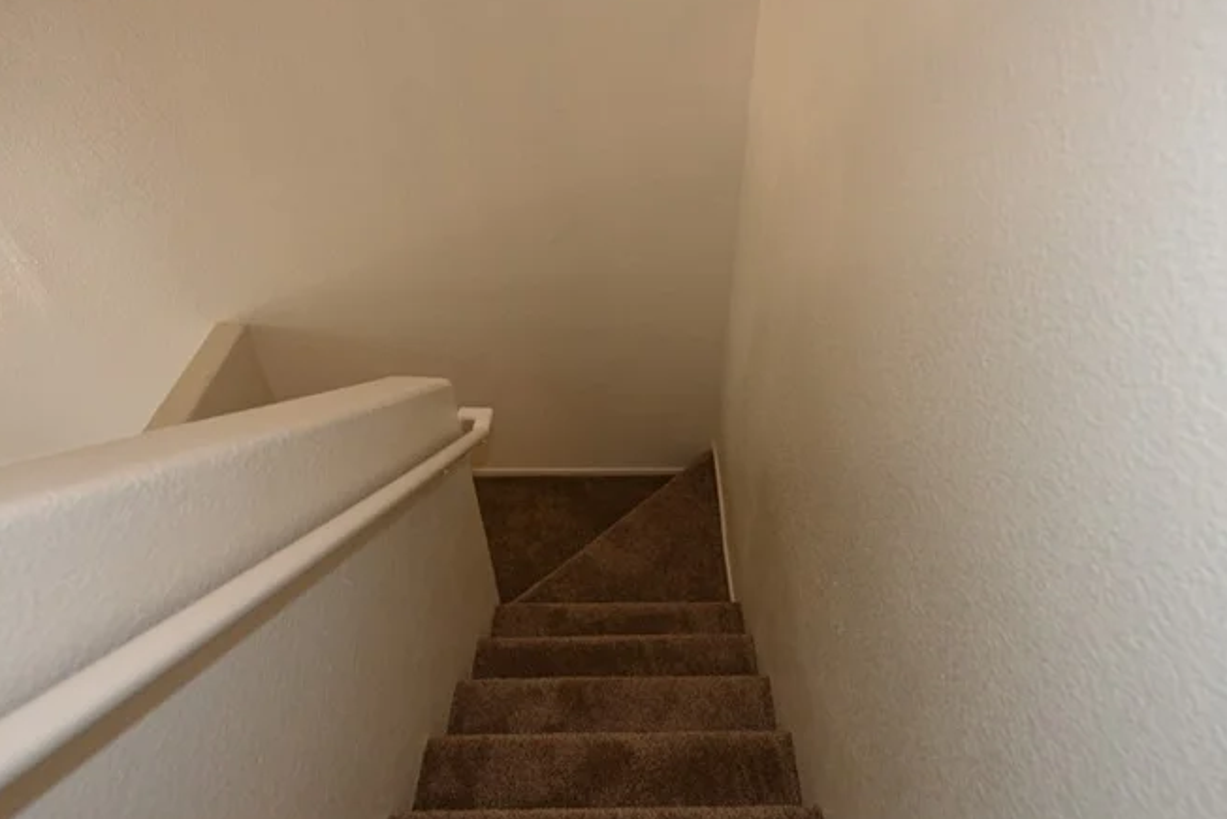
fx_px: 750
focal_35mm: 22
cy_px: 464
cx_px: 668
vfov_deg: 57.1
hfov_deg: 78.4
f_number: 4
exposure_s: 1/60
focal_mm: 14
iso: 1250
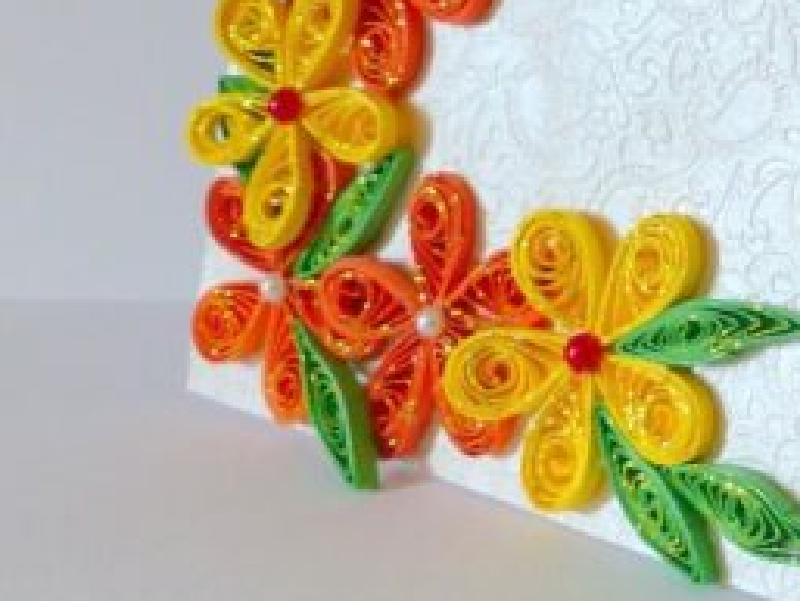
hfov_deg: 28.0
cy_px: 44
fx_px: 1457
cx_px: 875
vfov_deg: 22.6
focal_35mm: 63
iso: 250
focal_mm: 4.9
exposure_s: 1/60
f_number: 2.8
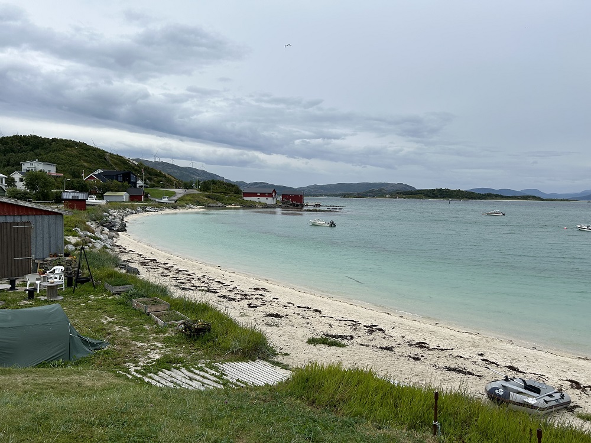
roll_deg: -1.0
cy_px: 222
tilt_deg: -4.0
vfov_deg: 53.1
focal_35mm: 26
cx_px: 296
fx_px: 444
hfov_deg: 67.3
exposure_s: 1/2045
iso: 50
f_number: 1.5
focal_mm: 5.7
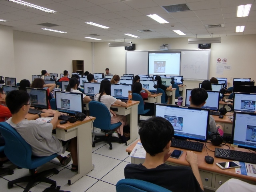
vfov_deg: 49.7
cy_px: 96
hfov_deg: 63.4
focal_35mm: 28
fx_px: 207
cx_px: 128
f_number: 2.6
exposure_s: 1/60
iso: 100
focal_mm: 4.9
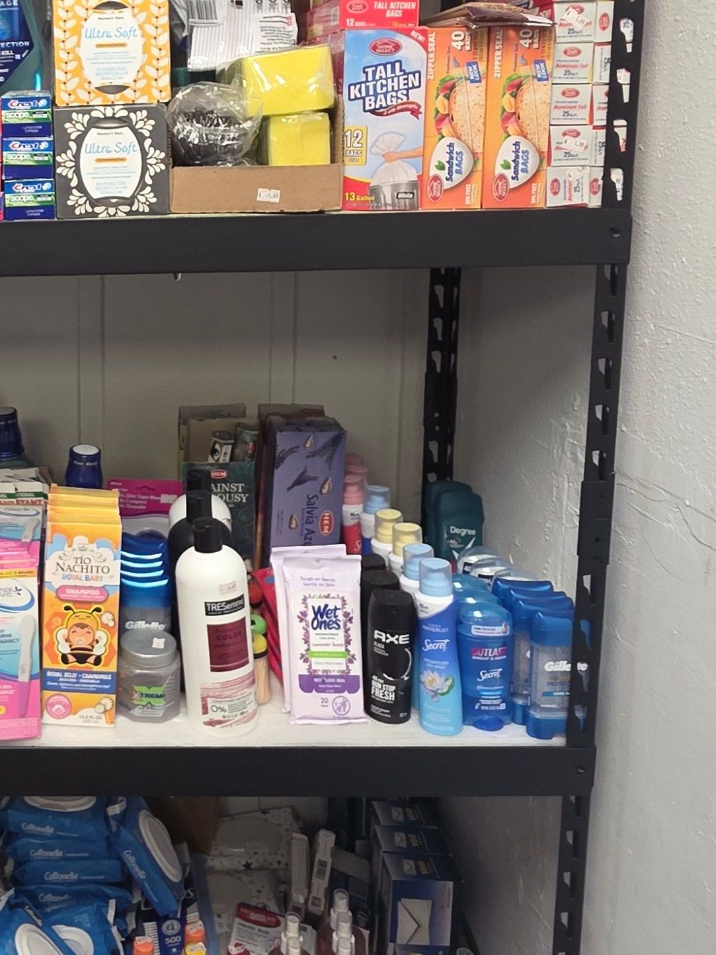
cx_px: -11
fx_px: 993
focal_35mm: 36
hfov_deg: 35.6
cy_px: 245
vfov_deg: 49.4
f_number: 1.9
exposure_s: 1/60
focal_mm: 2.2
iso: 160
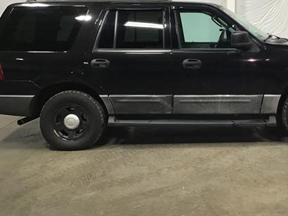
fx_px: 399
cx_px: 185
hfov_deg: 39.3
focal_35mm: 48
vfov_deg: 30.1
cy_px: 71
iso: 64
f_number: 2.4
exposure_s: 1/30
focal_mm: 3.3
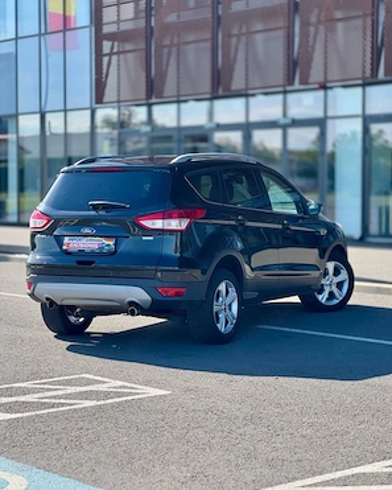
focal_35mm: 81
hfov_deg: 19.0
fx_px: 1174
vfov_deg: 23.6
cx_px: 197
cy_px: 234
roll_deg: +0.0
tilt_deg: -1.6
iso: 25
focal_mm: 9
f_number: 2.8
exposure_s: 1/268
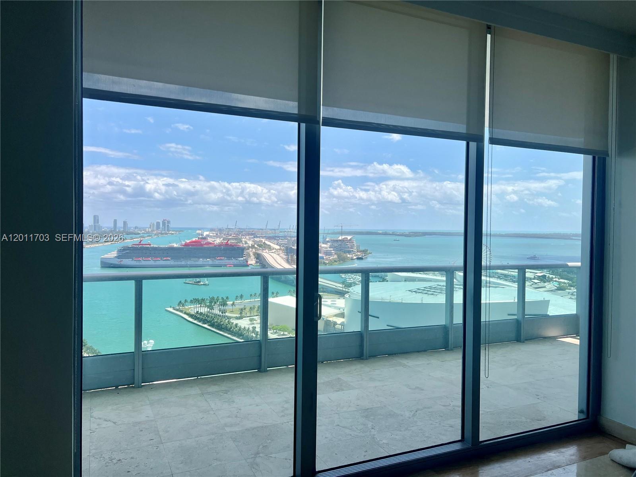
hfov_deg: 67.3
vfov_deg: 53.1
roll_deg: -0.1
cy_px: 238
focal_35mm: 26
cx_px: 318
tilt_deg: -1.4
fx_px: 478
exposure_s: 1/2695
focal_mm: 5.7
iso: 50
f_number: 1.5
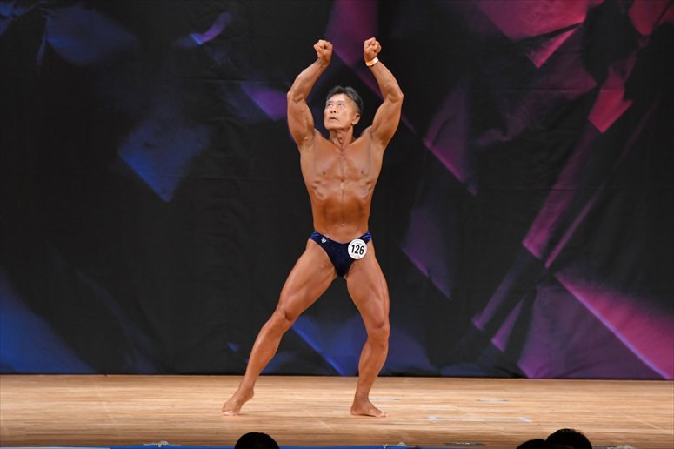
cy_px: 224
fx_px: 4491
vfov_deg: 5.7
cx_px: 337
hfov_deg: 8.6
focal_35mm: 240
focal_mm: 160
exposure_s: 1/400
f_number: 5.6
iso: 3200
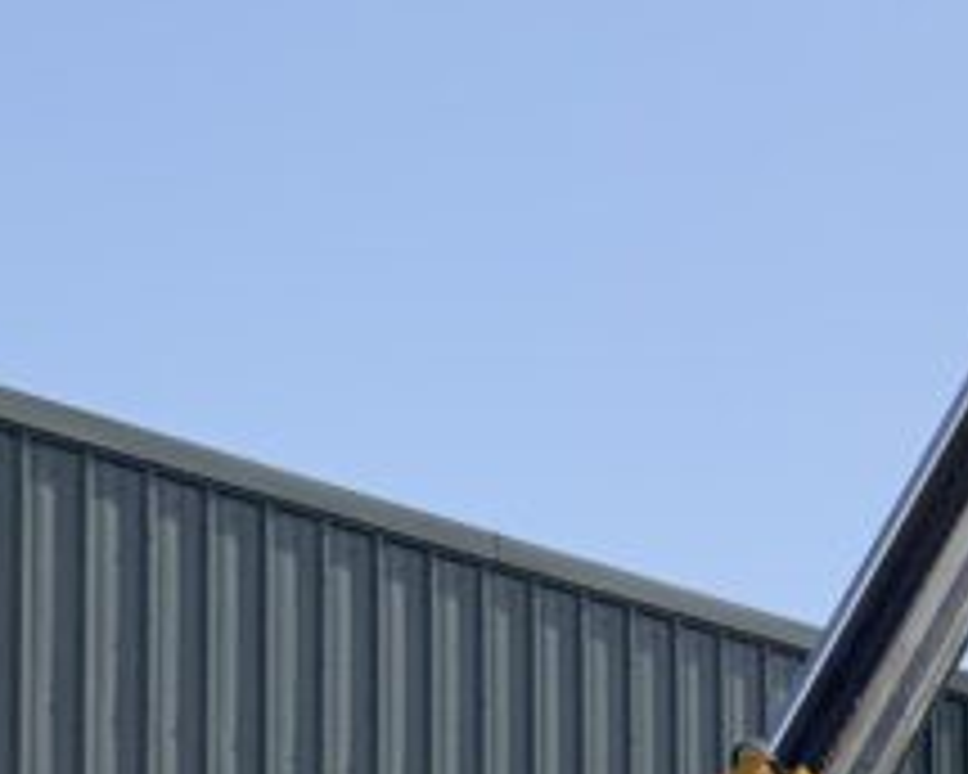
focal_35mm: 135
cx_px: 1148
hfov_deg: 13.9
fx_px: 3868
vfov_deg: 11.0
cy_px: 1184
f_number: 1.8
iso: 20
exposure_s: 1/2959
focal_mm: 3
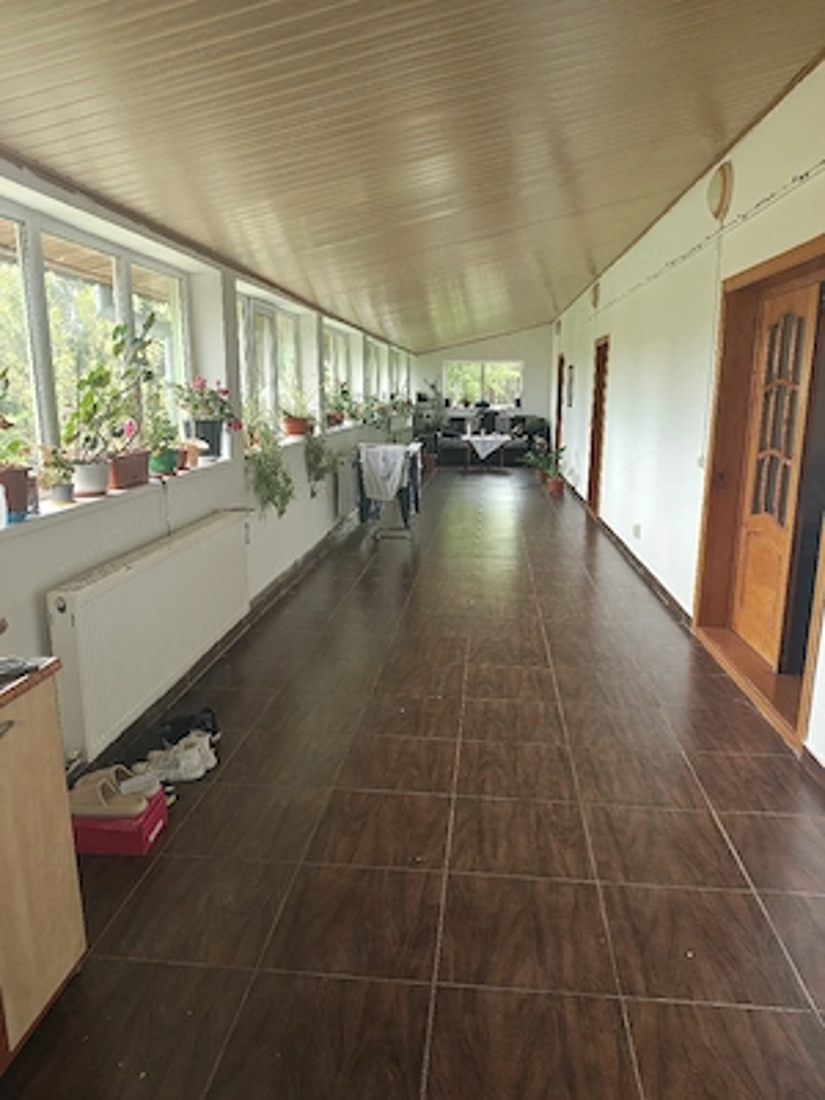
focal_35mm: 23
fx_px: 731
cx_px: 412
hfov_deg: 58.9
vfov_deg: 73.9
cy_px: 550
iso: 400
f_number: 1.6
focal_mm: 6.57
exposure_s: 1/112
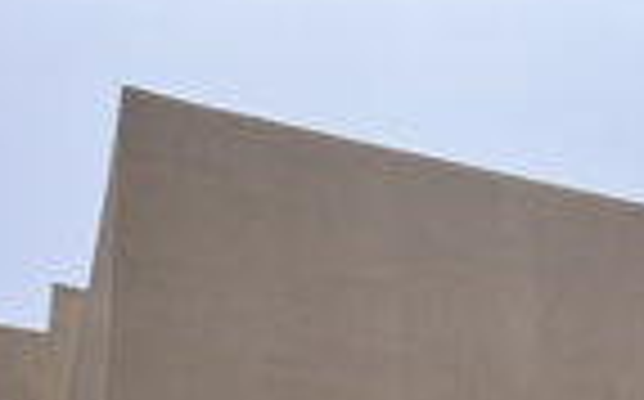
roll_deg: +1.6
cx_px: 547
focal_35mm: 88
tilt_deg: +16.6
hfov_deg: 23.1
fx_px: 1543
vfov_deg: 13.2
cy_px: 739
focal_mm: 5.7
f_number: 1.5
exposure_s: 1/5076
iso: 50
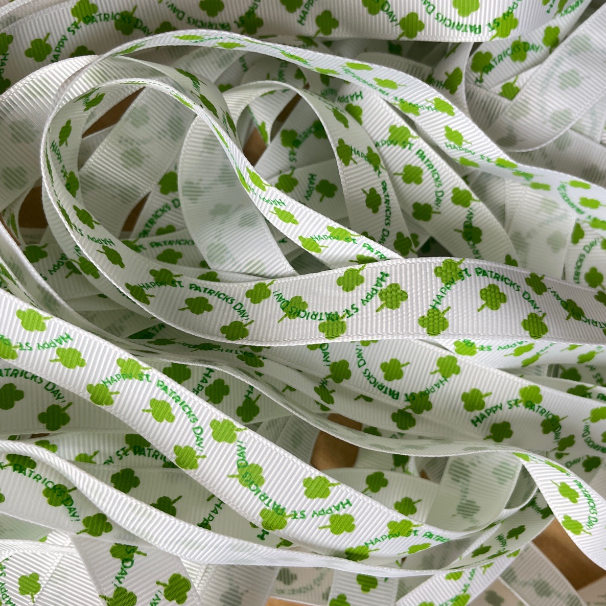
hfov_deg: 52.4
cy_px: 305
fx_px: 614
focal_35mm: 31
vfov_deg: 52.5
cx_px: 335
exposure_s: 1/121
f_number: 1.6
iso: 125
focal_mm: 4.2
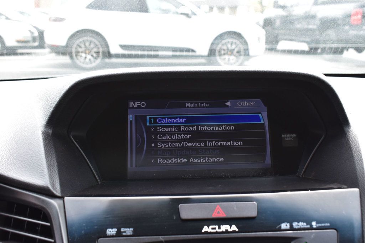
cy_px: 122
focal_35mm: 40
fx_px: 410
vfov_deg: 33.0
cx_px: 182
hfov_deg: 47.9
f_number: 8
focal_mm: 27
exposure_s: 1/60
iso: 400
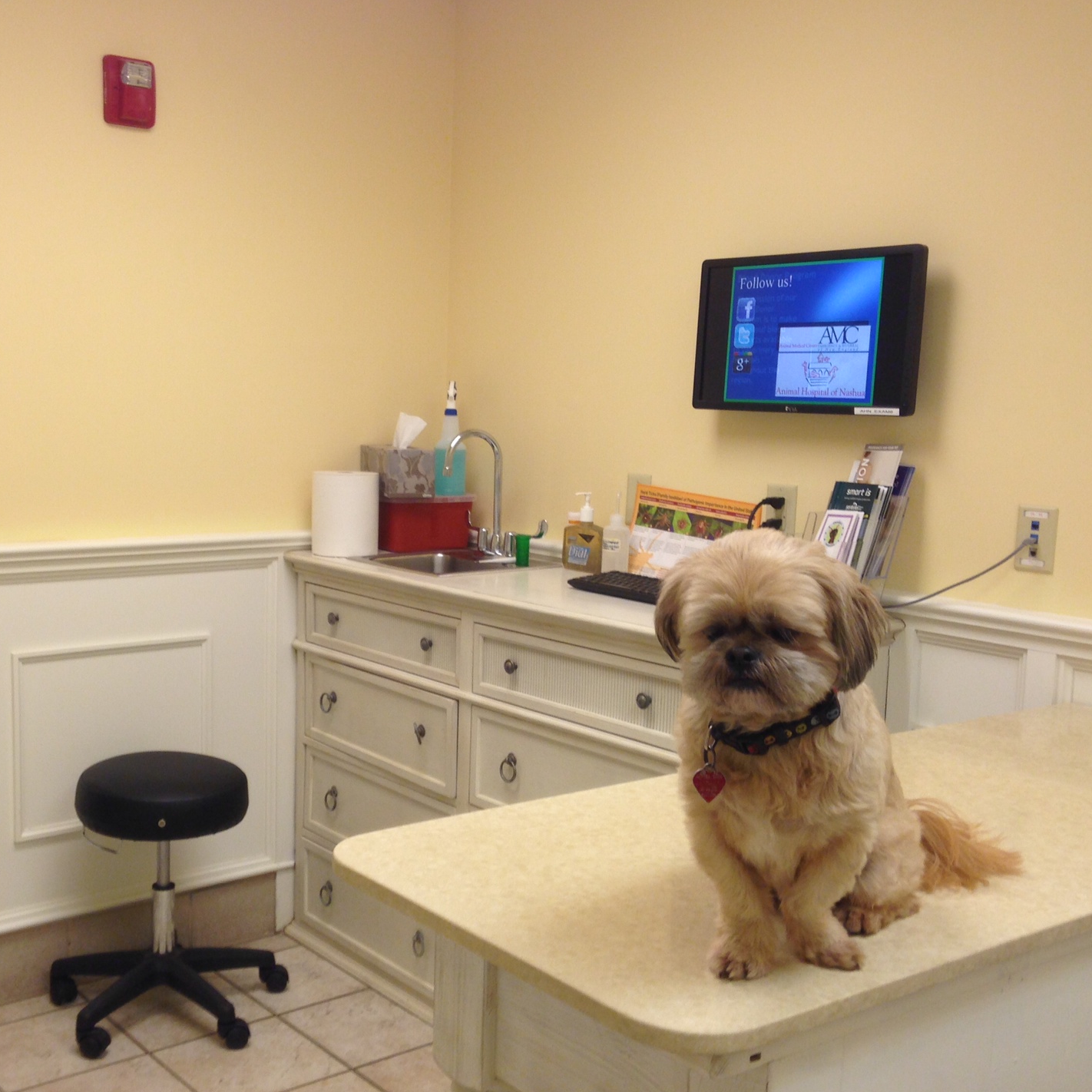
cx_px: 431
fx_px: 1499
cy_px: 582
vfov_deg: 40.0
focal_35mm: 42
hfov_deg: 39.8
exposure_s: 1/40
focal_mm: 4.12
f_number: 2.4
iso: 50
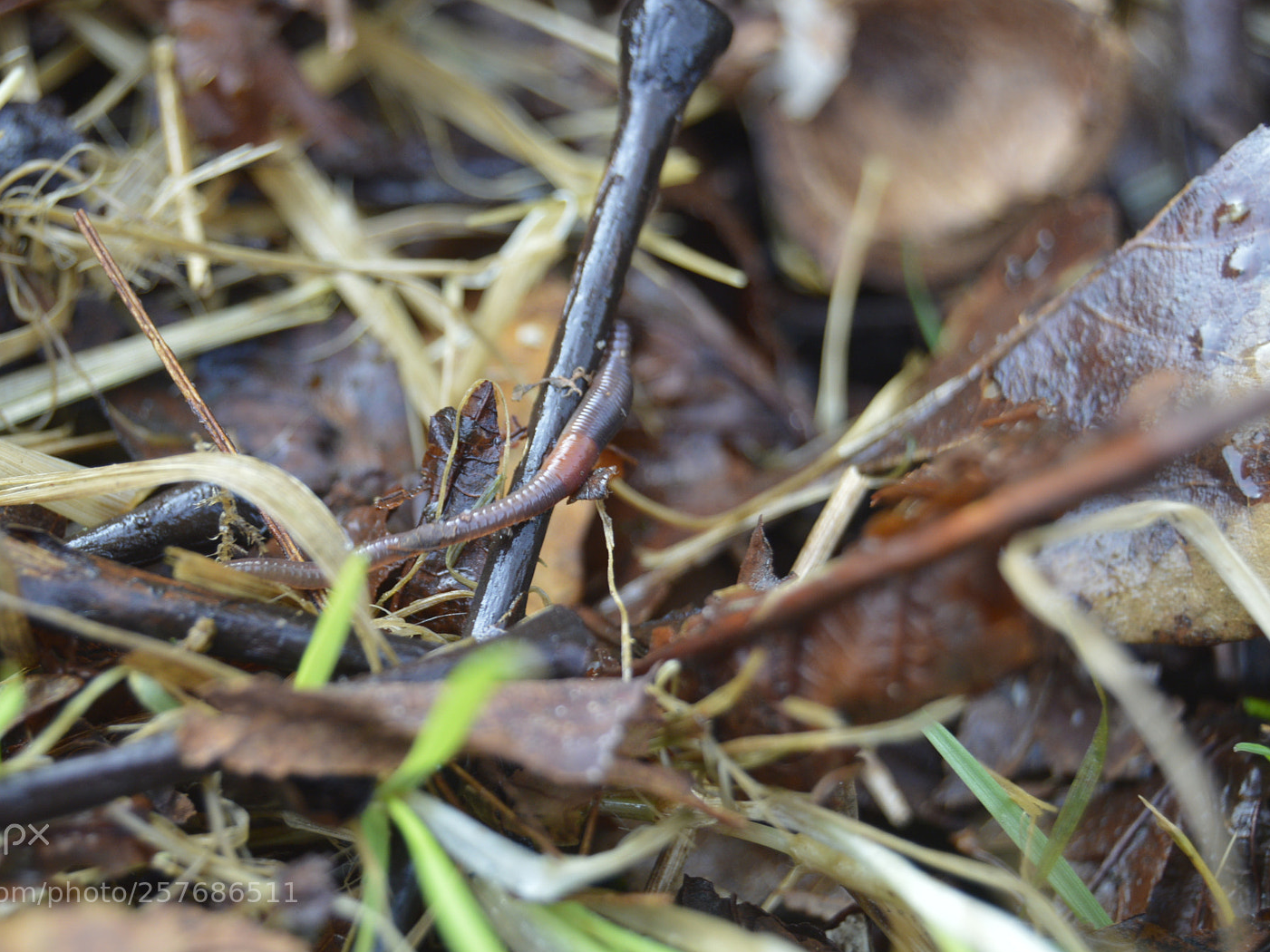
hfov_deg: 21.6
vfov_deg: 16.3
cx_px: 549
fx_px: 3321
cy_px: 481
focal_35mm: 91
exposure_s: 1/60
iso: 450
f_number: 5.6
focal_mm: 55
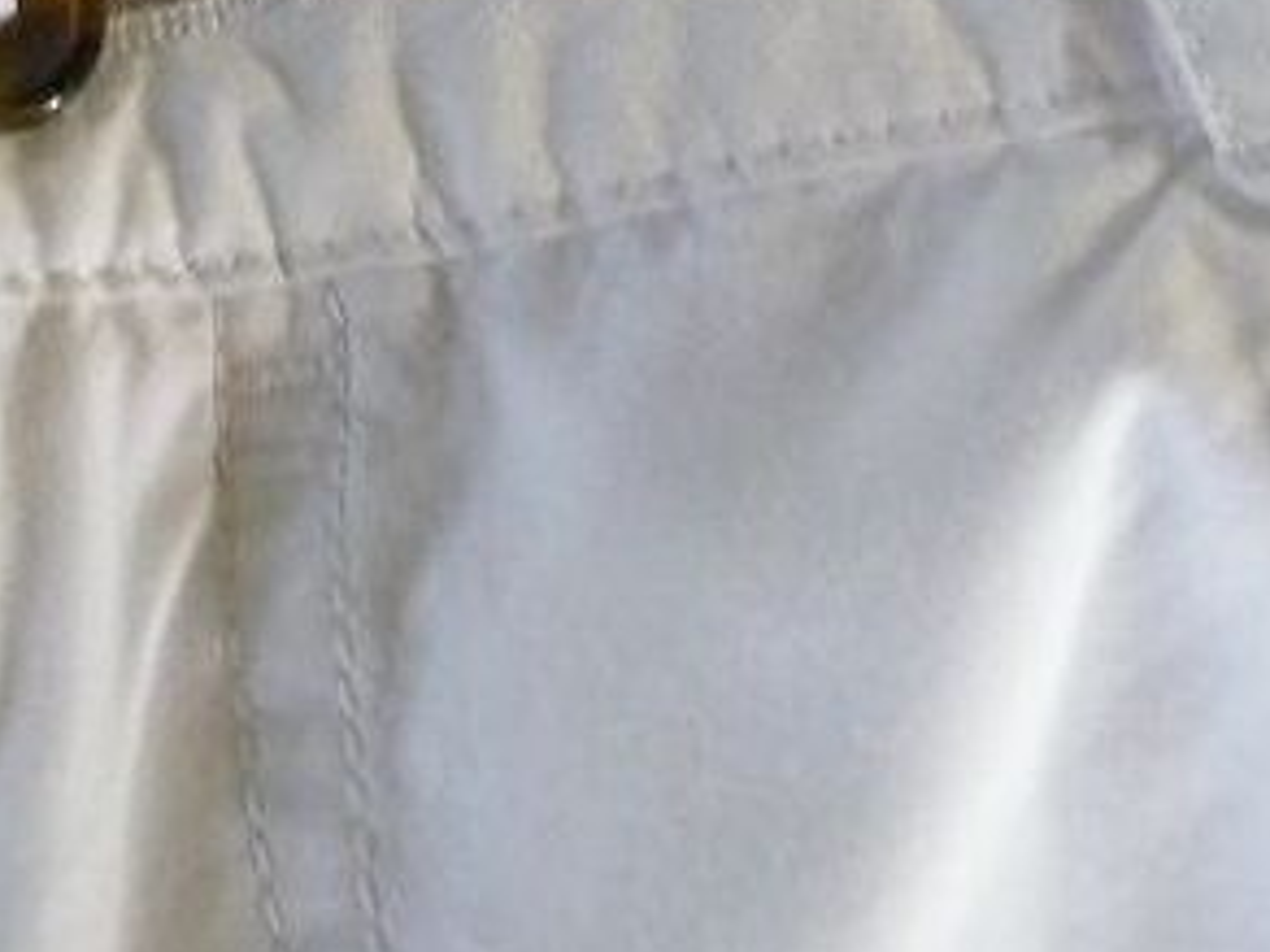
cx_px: -200
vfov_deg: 14.0
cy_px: -661
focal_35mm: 96
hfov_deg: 19.4
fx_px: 3522
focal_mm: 4.7
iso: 320
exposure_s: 1/30
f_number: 3.3
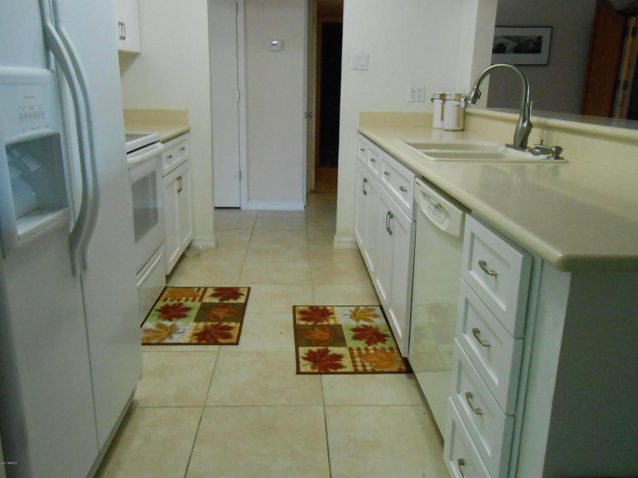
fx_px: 553
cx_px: 319
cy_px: 239
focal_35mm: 30
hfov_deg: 60.0
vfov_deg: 46.8
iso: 800
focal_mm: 5.3
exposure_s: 1/25
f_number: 3.8
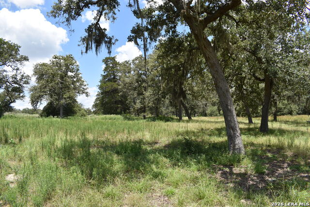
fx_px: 233
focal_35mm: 27
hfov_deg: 67.4
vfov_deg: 48.0
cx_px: 155
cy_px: 104
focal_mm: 18
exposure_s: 1/250
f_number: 8
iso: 125
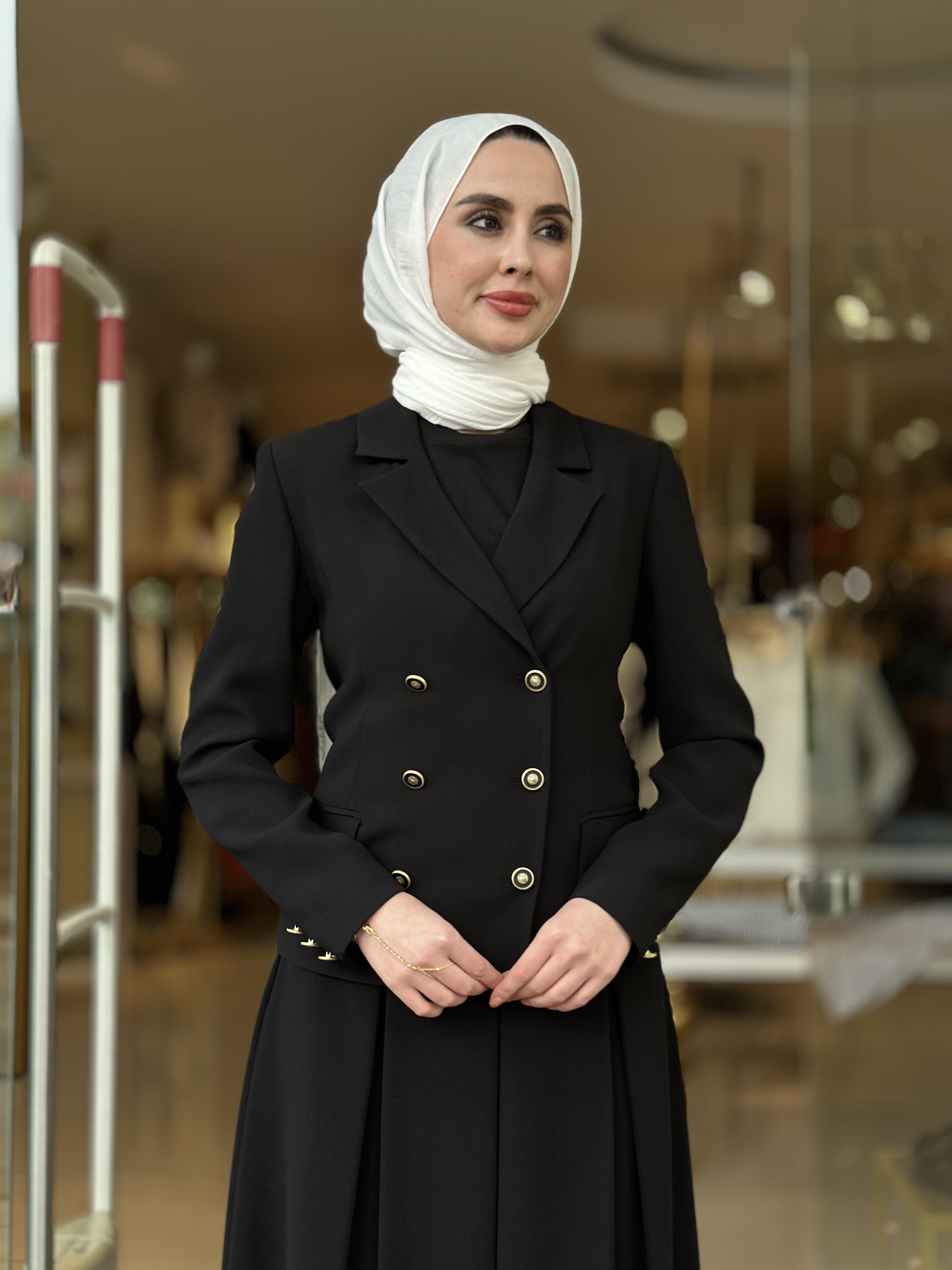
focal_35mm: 48
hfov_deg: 30.3
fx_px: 1760
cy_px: 635
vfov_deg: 39.7
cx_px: 476
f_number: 1.78
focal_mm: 6.86
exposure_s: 1/271
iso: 80
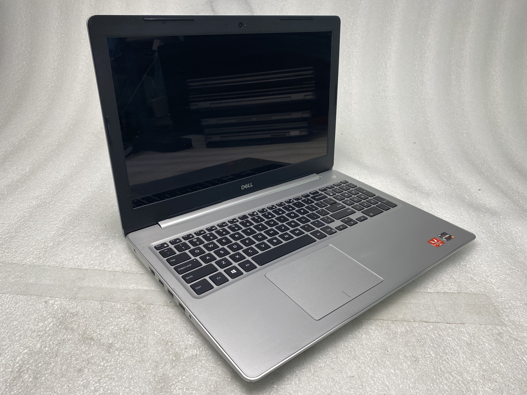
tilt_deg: -29.1
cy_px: 198
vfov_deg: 53.1
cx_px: 264
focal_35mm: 26
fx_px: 396
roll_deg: -3.5
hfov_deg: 67.3
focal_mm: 4.25
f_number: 1.8
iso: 64
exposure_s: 1/122
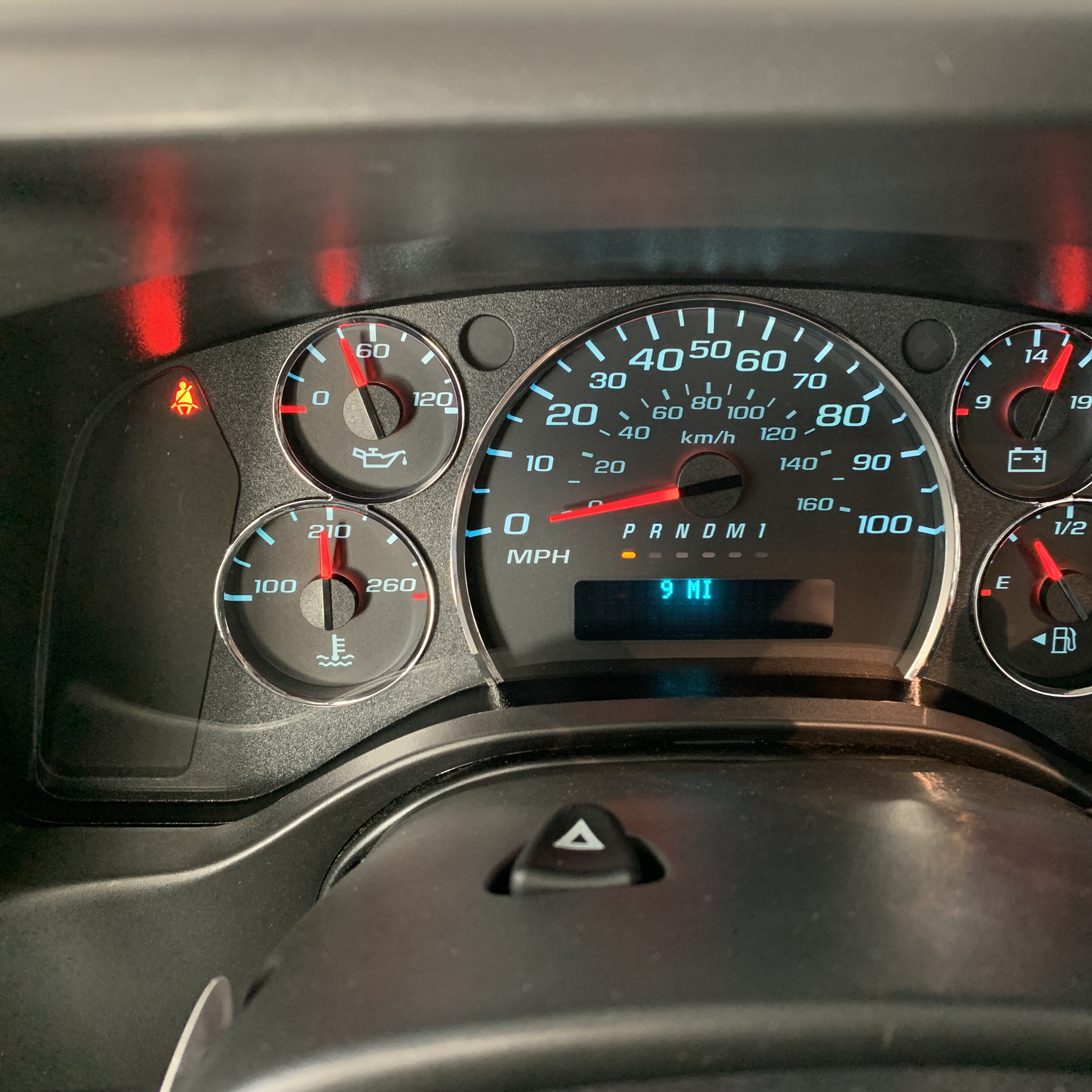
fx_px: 1106
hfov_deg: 52.3
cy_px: 544
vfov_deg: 52.5
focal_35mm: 31
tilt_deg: -31.0
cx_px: 642
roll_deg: -0.5
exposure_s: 1/30
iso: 640
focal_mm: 4.25
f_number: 1.8
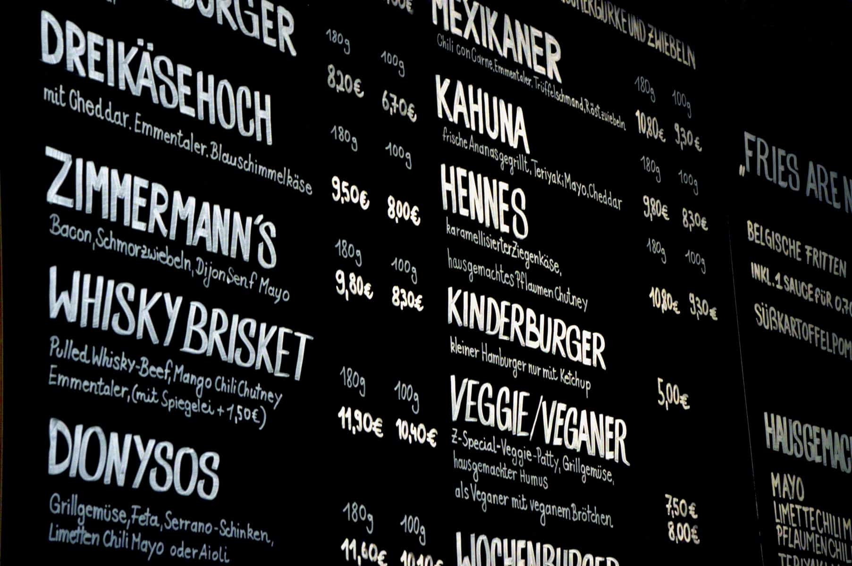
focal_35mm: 112
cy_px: 283
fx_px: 2660
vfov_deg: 12.2
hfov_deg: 18.2
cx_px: 426
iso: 800
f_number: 18
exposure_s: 1/30
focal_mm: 75
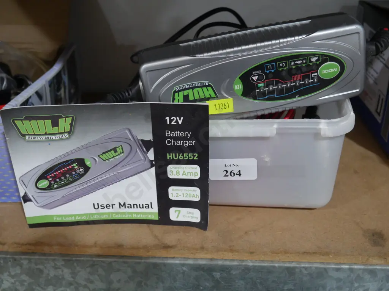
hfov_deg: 46.8
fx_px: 450
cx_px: 194
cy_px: 146
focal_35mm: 40
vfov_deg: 36.0
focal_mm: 20
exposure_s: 1/125
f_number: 4.4
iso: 2000
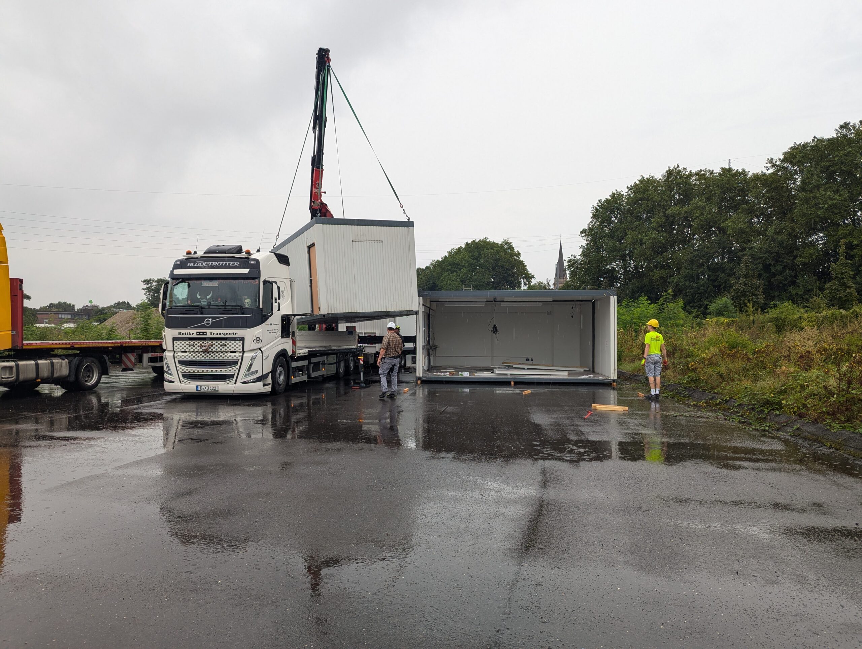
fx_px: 599
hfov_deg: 71.5
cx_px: 431
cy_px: 324
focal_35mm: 24
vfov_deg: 56.9
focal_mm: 6.81
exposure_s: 1/323
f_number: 1.85
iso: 45
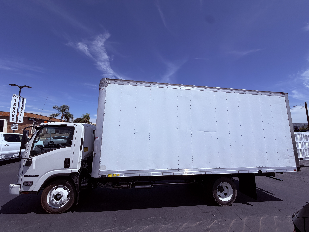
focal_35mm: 14
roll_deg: -0.3
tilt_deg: +7.0
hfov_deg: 102.1
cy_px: 116
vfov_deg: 85.7
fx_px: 125
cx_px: 154
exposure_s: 1/1613
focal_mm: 2.22
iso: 20
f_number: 2.2
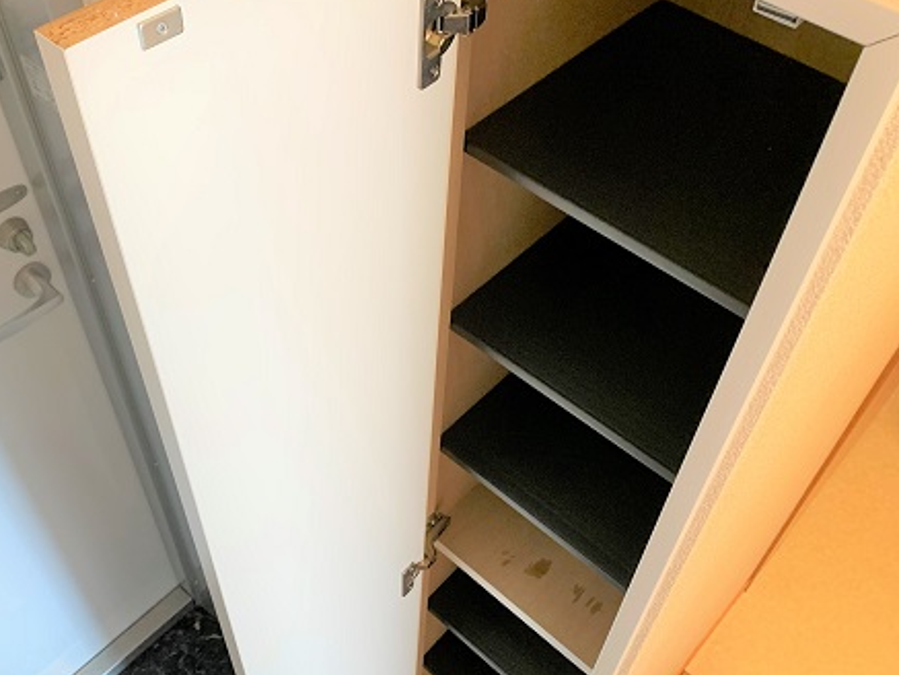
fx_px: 935
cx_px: 452
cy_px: 370
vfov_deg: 39.6
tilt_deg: -52.6
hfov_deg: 51.3
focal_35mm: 36
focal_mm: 4.25
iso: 160
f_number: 1.8
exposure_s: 1/50
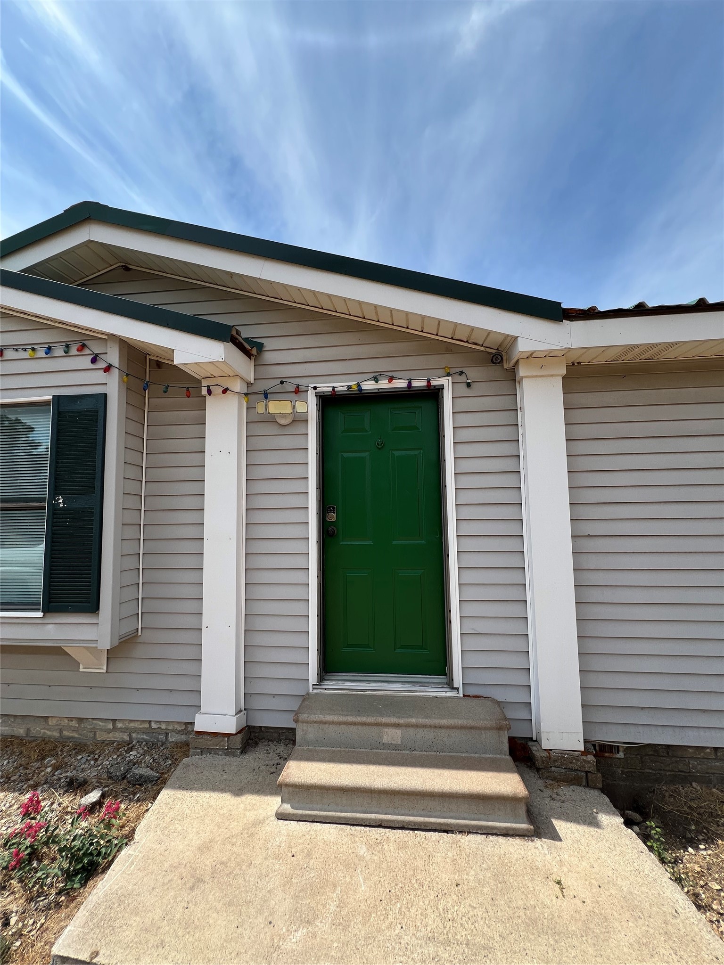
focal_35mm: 13
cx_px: 362
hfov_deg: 89.9
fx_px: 363
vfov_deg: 106.2
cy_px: 482
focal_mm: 1.57
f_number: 1.8
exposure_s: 1/1107
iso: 32
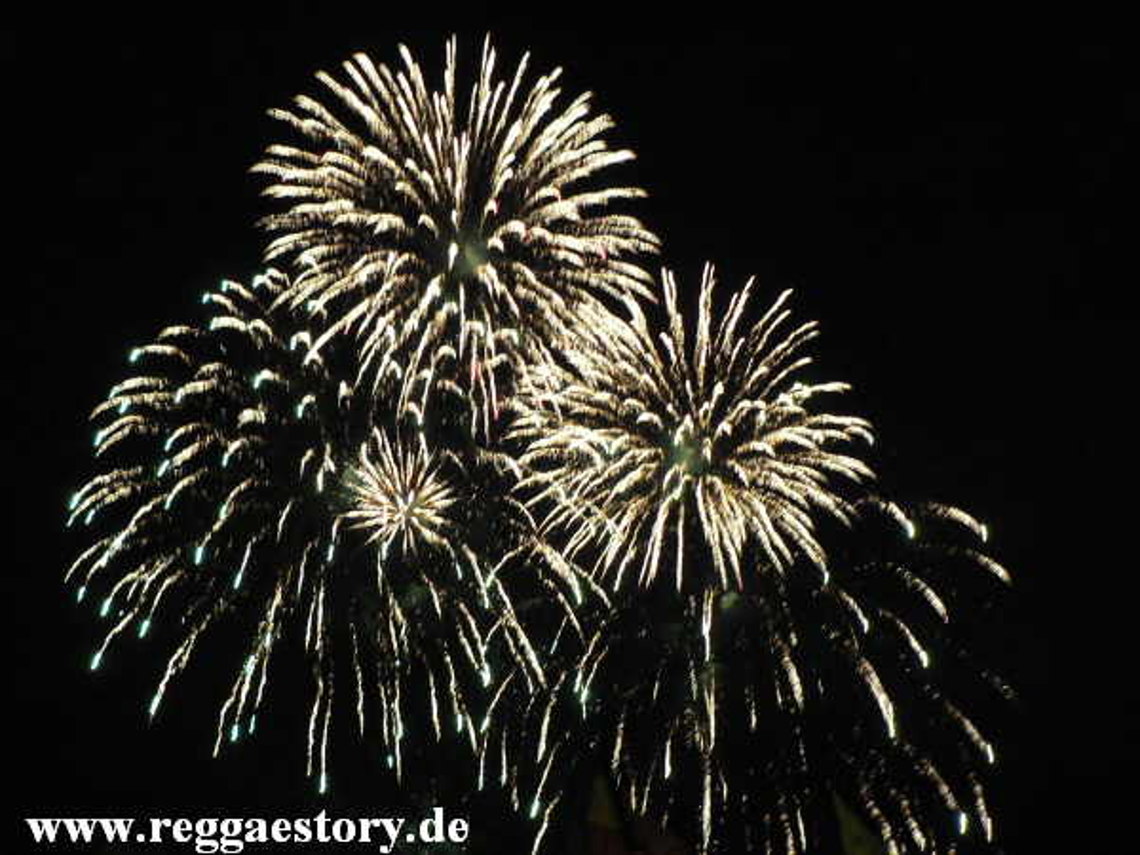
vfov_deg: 40.7
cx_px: 570
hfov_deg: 52.6
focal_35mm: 35
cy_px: 428
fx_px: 1153
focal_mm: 6
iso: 200
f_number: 2.8
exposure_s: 1/4
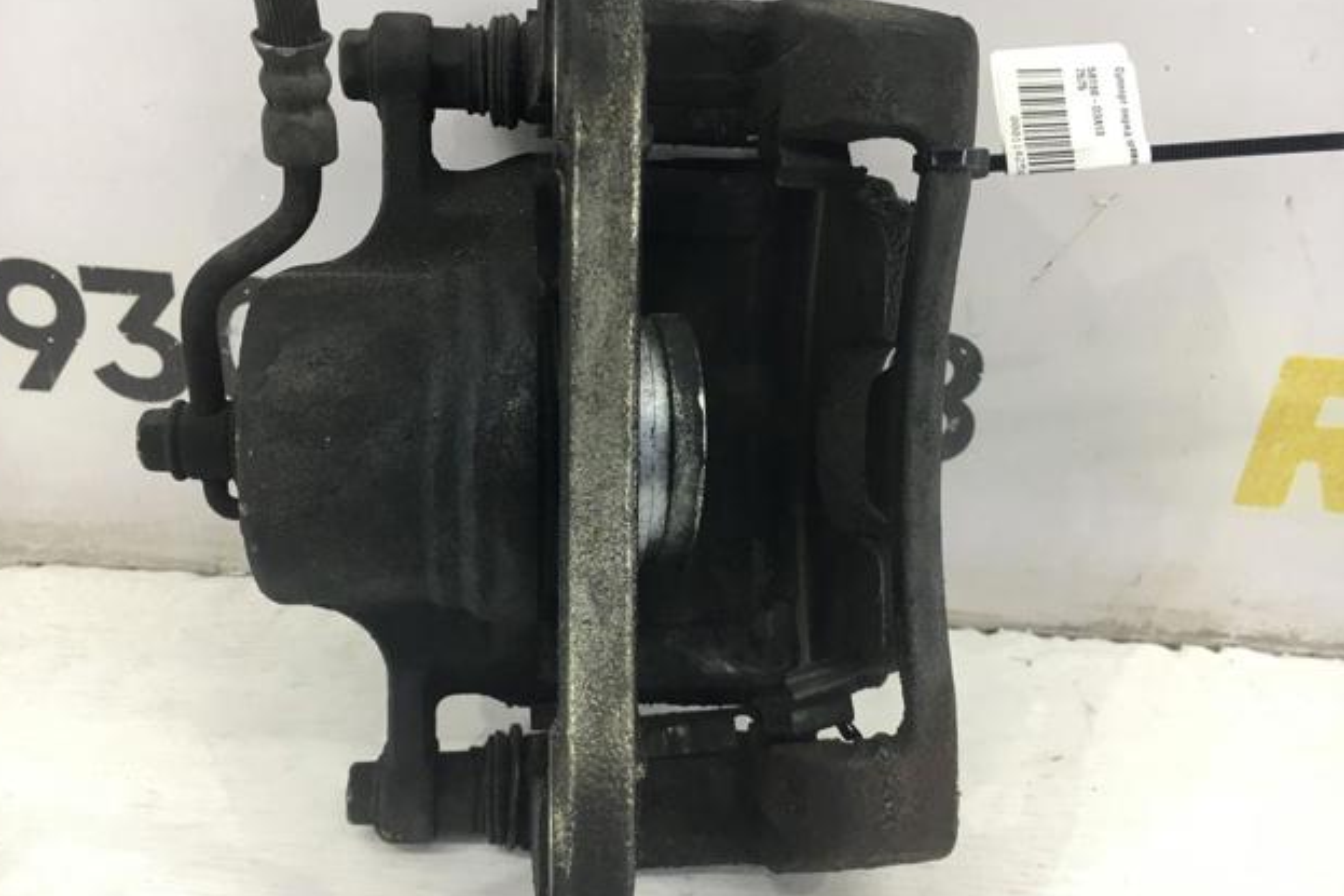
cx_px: 658
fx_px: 1157
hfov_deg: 60.3
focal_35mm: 31
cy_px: 469
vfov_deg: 42.3
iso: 40
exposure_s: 1/33
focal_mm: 4.15
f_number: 2.2
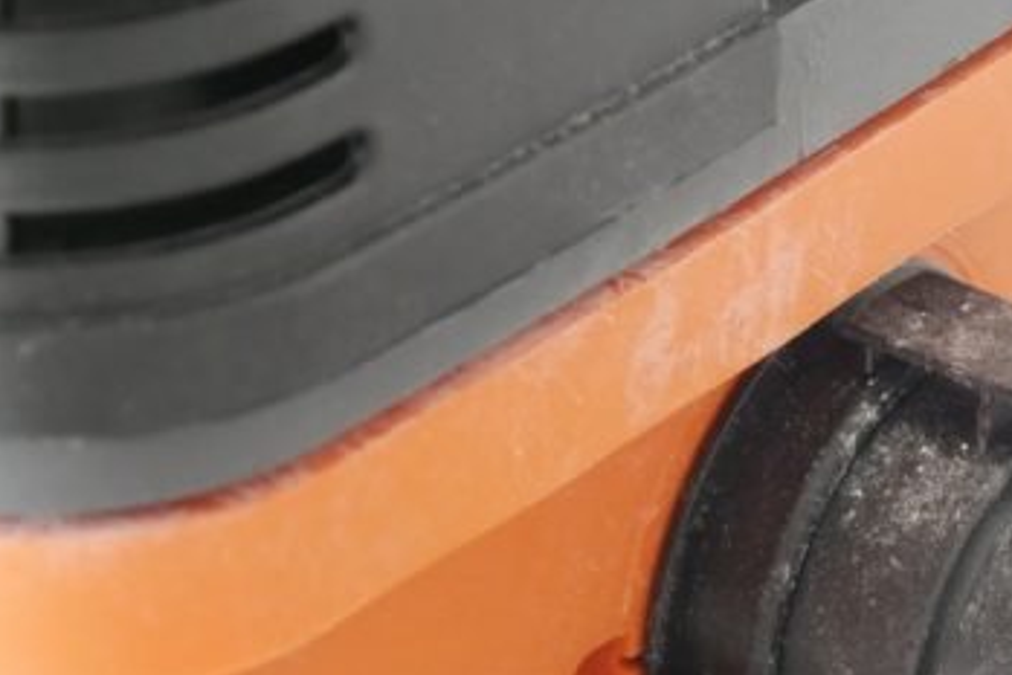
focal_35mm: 253
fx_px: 7115
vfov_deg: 5.4
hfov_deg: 8.1
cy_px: 469
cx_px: 890
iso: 3200
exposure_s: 1/50
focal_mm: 61
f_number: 5.2
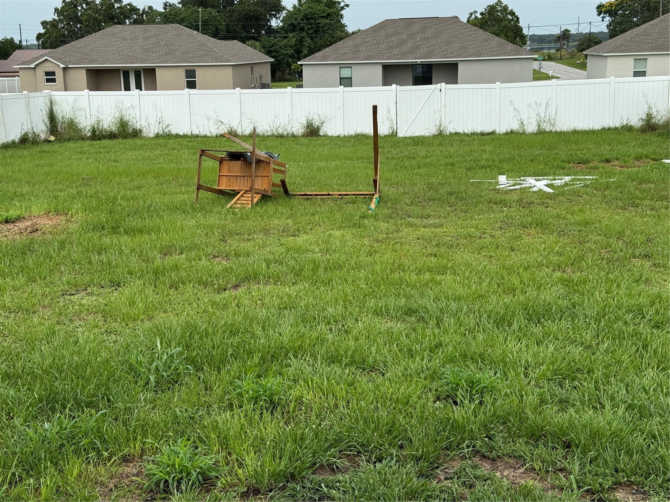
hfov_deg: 39.7
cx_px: 335
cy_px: 251
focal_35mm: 48
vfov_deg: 30.3
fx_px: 929
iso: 64
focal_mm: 6.76
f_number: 1.78
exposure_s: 1/2513
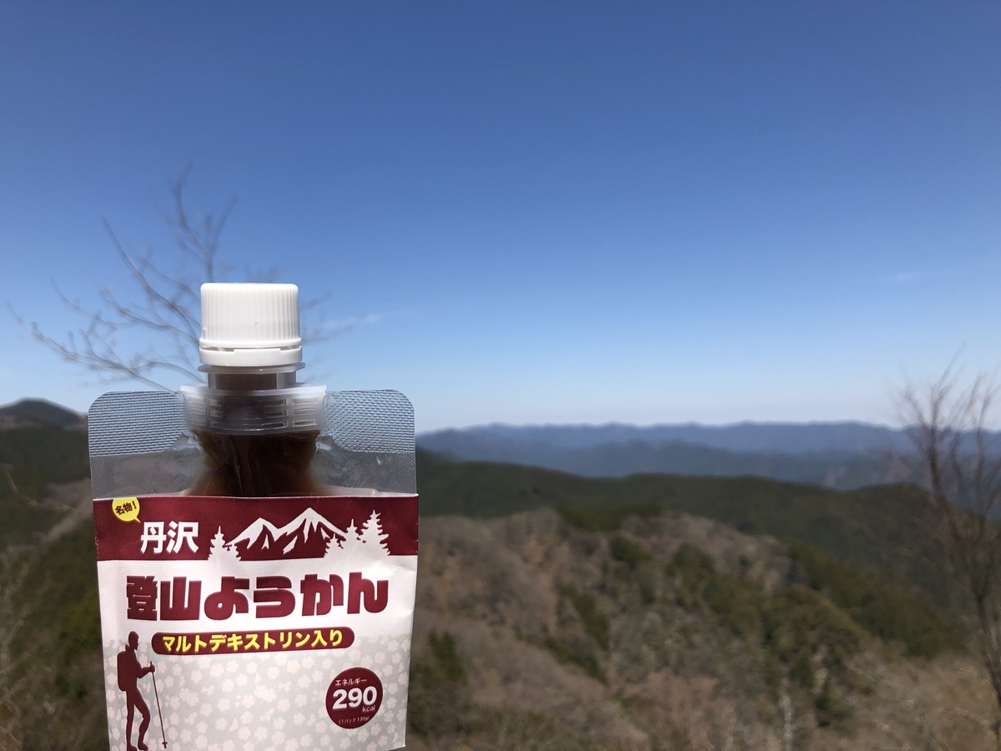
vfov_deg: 49.7
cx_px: 500
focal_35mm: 28
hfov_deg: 63.4
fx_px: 810
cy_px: 376
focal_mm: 3.99
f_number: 1.8
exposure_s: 1/2404
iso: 25
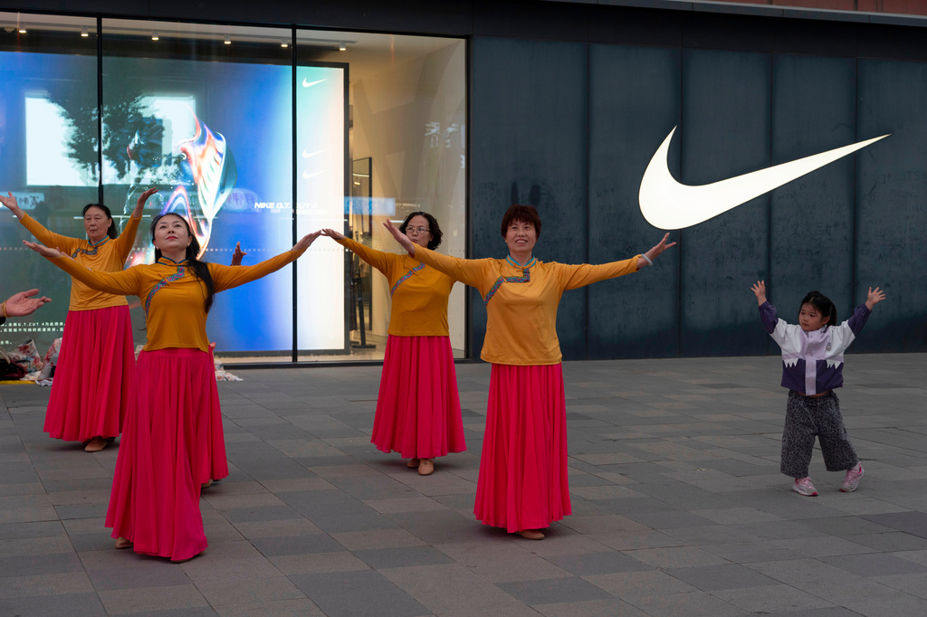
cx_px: 464
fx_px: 1390
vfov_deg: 25.0
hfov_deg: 36.9
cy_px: 308
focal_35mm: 54
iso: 800
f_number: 4
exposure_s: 1/250
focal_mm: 54
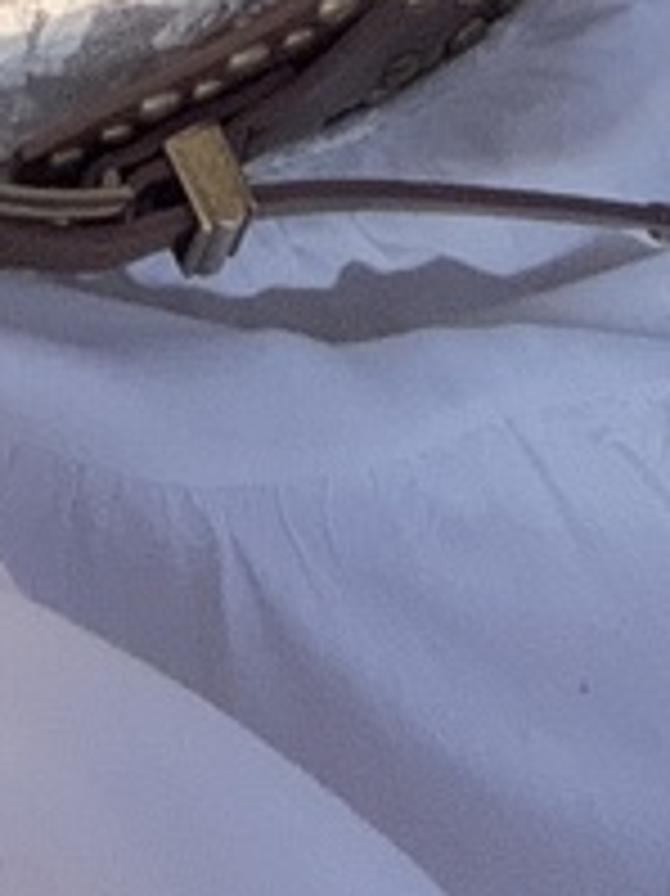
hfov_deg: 10.5
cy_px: -1603
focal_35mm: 139
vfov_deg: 10.8
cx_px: -40
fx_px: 3591
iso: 25
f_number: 1.9
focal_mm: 2.69
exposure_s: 1/981
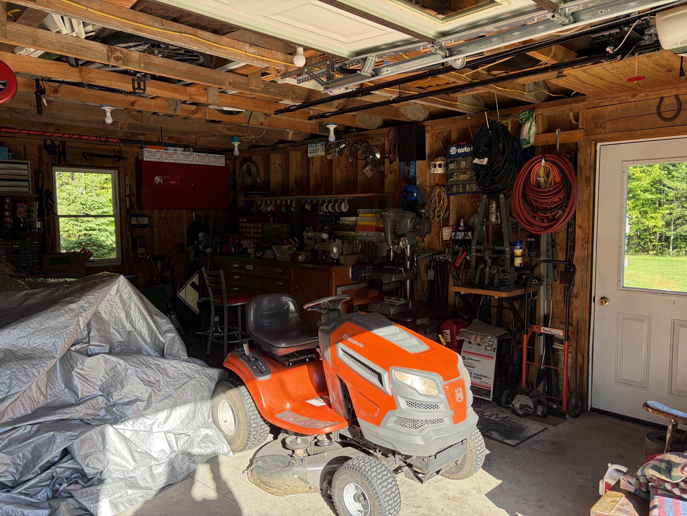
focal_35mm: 26
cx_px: 344
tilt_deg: -3.1
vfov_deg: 53.1
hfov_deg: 67.3
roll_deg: +1.6
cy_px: 258
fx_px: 516
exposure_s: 1/257
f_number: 1.6
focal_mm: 5.96
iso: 50
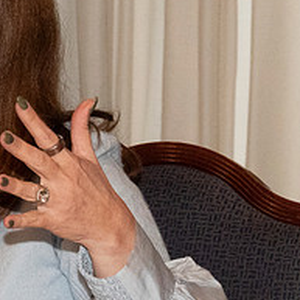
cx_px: -84
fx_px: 3942
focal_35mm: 402
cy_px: 91
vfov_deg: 4.4
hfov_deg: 4.3
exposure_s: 1/125
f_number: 11
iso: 6400
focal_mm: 105
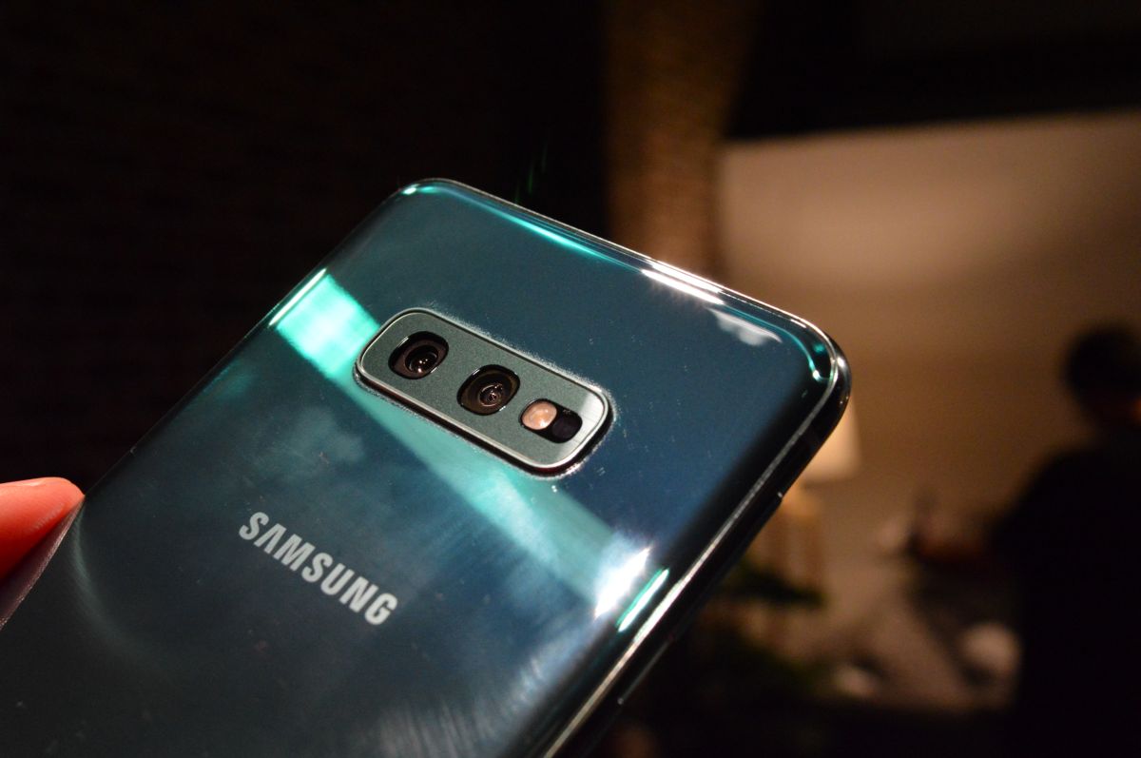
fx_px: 1472
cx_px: 570
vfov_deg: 28.9
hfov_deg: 42.4
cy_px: 379
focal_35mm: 46
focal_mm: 31
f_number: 10
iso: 3200
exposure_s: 1/125
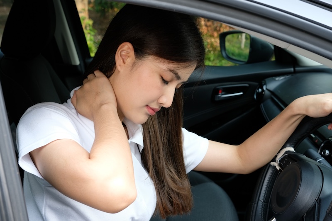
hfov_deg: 37.5
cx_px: 166
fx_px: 489
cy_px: 110
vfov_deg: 25.5
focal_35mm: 53
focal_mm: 35
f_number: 6.4
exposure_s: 1/40
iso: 200
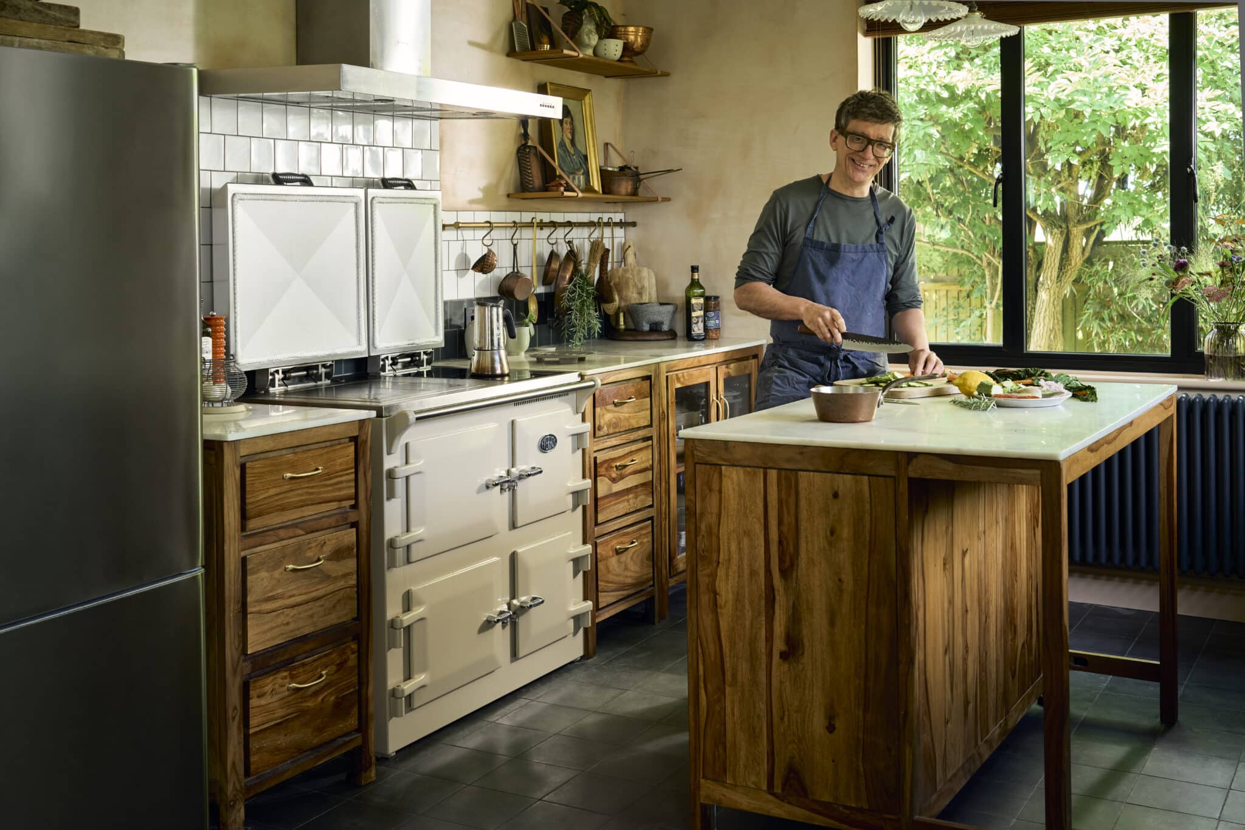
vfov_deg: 33.4
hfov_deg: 48.5
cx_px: 622
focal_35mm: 40
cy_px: 415
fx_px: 1383
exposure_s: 1/20
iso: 400
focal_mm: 40
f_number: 5.6
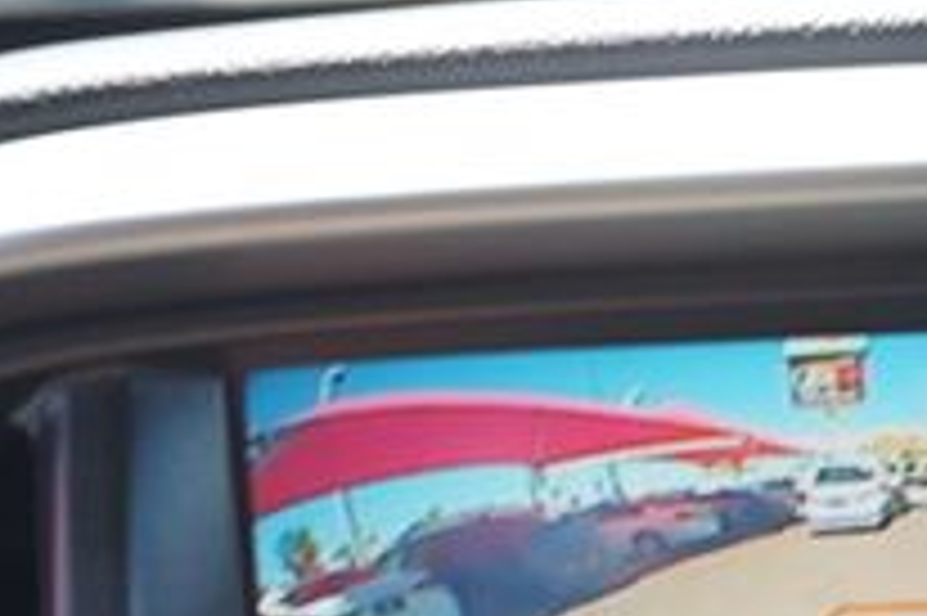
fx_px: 2882
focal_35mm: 112
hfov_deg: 18.1
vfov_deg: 11.7
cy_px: 895
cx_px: 747
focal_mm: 24
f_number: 4.5
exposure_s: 1/60
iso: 100
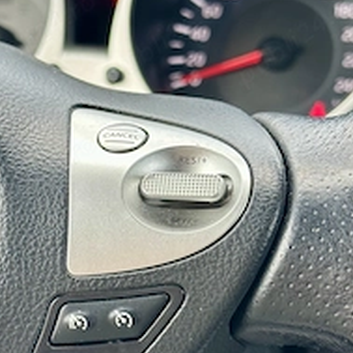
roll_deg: -1.8
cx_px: 101
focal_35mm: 90
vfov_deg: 19.3
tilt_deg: -17.1
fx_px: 1038
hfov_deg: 19.2
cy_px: 213
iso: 80
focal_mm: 6.86
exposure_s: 1/103
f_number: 1.78
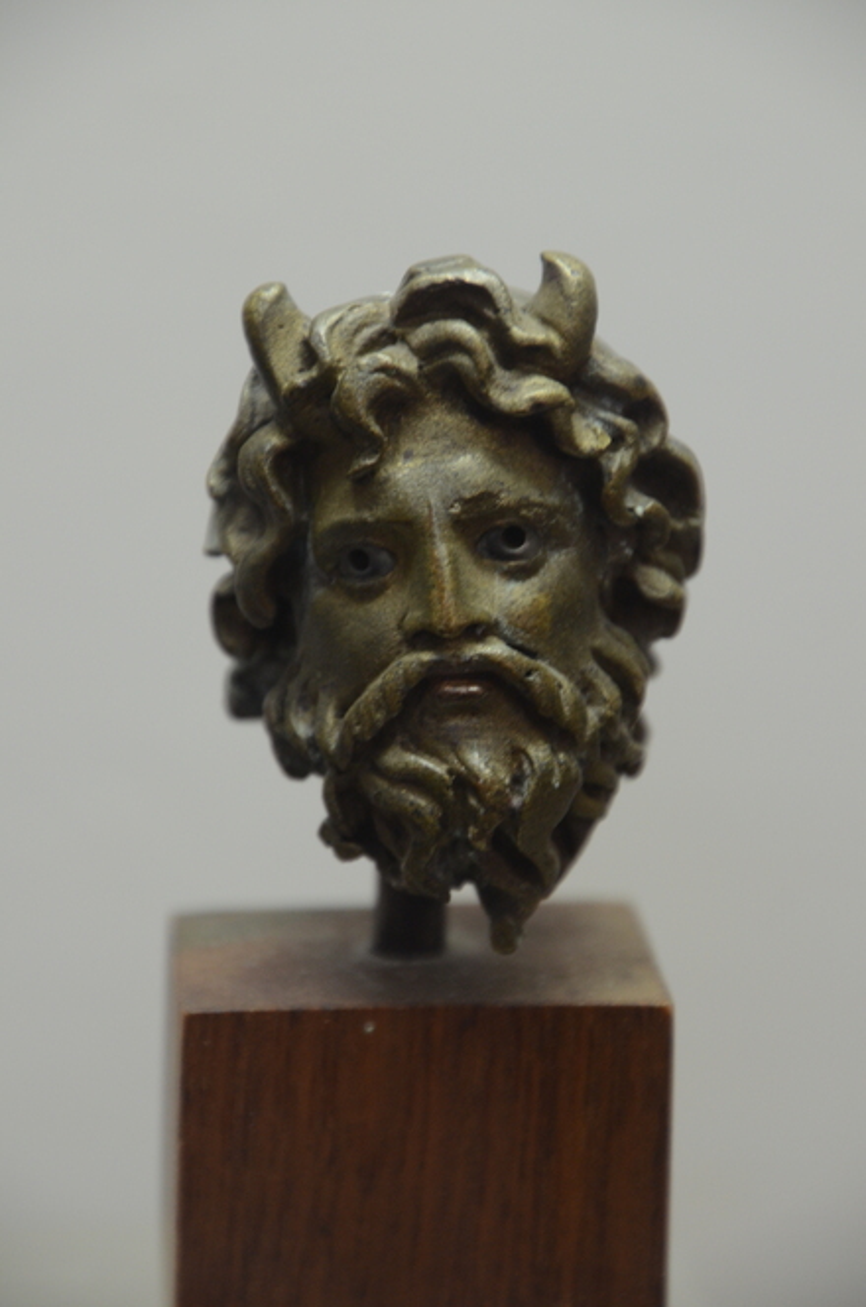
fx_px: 16304
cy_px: 654
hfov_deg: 3.0
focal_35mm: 450
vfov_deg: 4.6
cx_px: 433
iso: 1000
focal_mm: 300
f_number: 6.3
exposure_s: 1/20
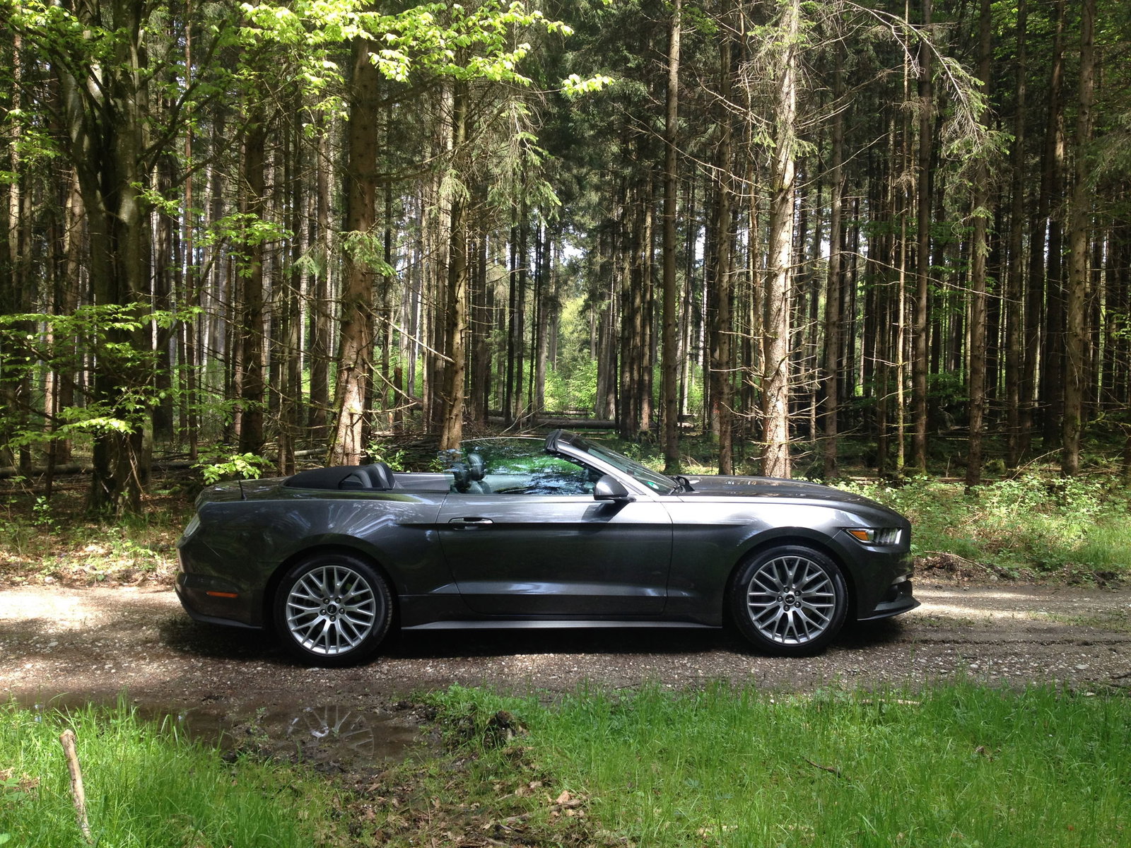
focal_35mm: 35
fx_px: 1144
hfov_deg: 52.6
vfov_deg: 40.7
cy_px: 424
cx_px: 566
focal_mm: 4.28
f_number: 2.4
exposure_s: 1/182
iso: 50
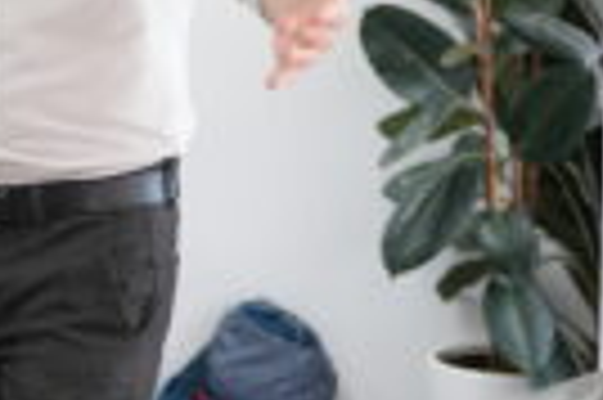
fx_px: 2644
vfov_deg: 8.5
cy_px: -207
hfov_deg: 12.9
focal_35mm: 158
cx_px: 50
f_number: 2.8
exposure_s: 1/125
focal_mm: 46.9
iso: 1250
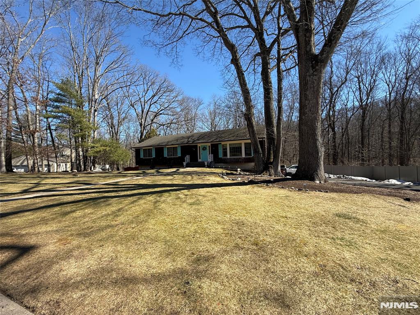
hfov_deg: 102.1
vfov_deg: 85.7
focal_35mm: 14
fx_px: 170
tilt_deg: +0.3
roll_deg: +1.8
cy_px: 158
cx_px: 210
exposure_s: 1/864
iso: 50
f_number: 2.2
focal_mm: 2.22
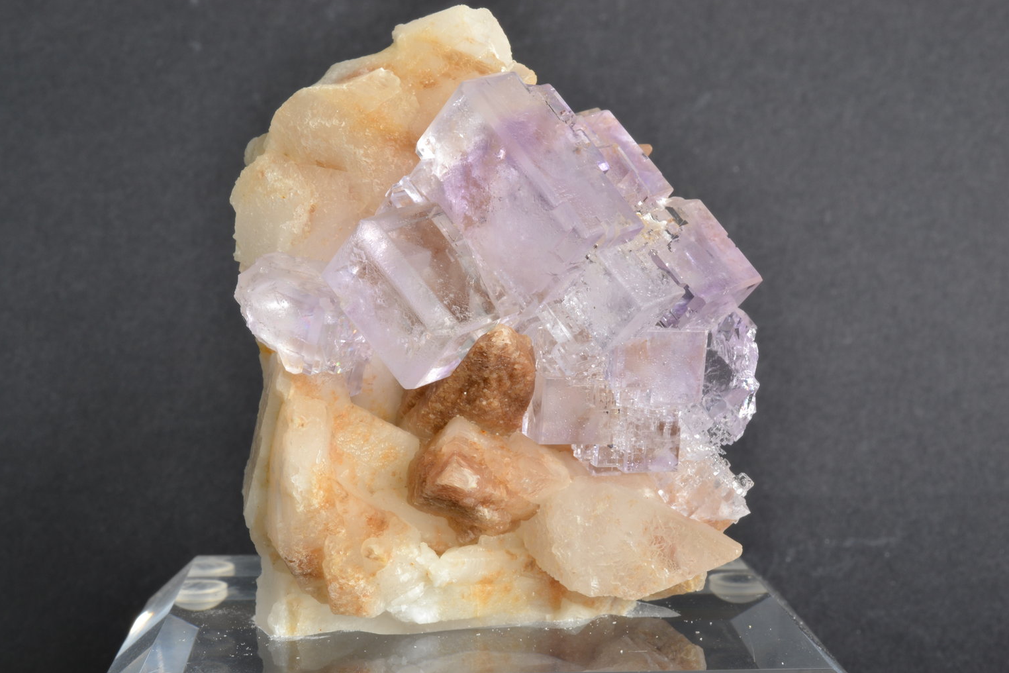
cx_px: 480
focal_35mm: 63
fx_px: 1766
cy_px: 349
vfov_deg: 21.6
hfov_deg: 31.9
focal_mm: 40
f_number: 25
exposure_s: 1.6
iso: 100
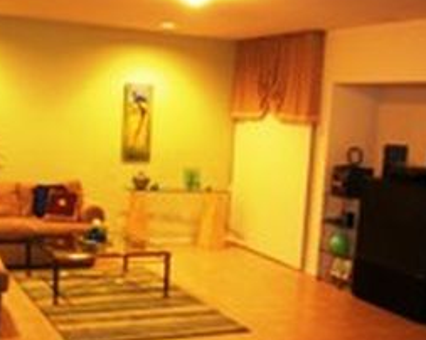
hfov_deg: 34.8
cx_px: 204
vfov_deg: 28.0
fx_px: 680
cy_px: 205
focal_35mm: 54
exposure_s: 1/2.4
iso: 200
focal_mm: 7.8
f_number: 2.8
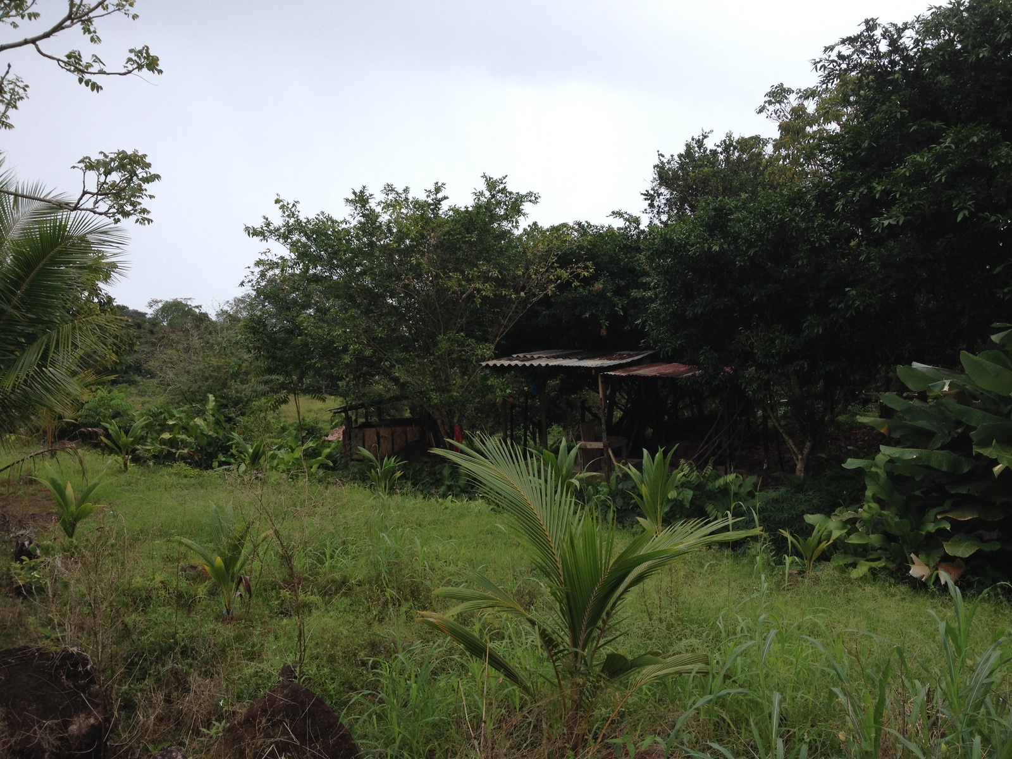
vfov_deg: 40.7
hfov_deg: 52.6
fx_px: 1023
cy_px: 380
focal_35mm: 35
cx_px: 506
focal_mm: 4.28
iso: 50
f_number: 2.4
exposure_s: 1/536
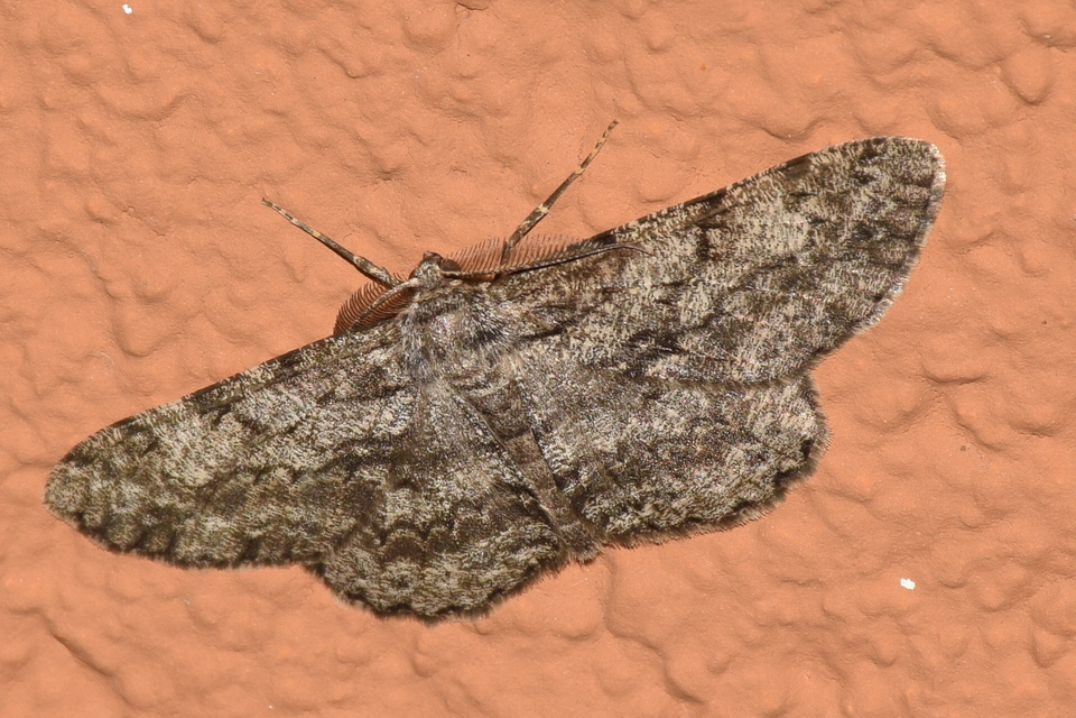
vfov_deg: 6.5
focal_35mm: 210
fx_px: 6276
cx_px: 538
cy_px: 359
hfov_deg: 9.8
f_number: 11
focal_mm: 140
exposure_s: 1/160
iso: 100
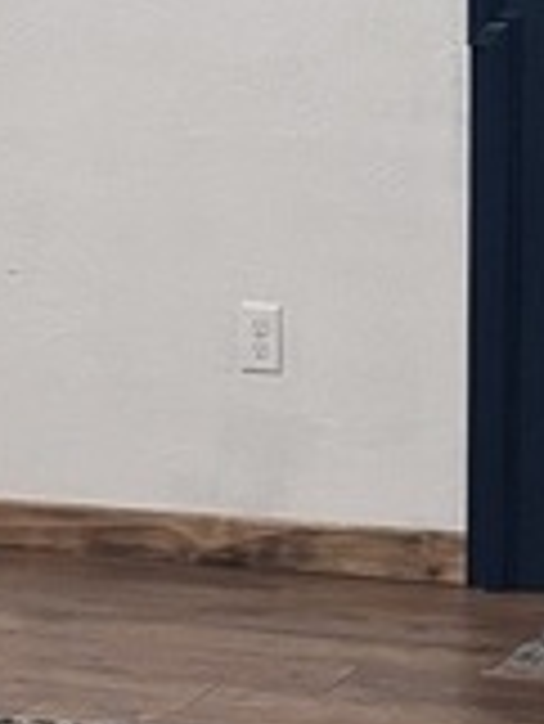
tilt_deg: -15.0
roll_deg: -1.5
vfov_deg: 11.3
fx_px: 3641
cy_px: 684
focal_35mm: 174
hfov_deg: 8.5
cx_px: 463
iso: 640
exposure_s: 1/40
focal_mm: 5.96
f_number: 1.6
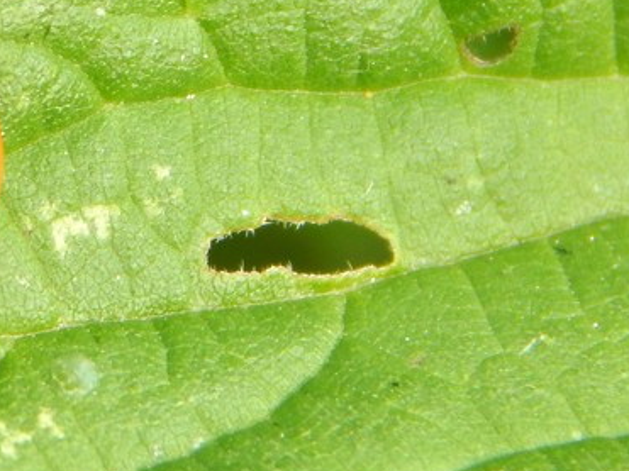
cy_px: 197
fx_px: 8646
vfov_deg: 3.1
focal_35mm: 476
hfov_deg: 4.2
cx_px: -81
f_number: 5.4
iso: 125
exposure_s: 1/80
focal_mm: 37.1
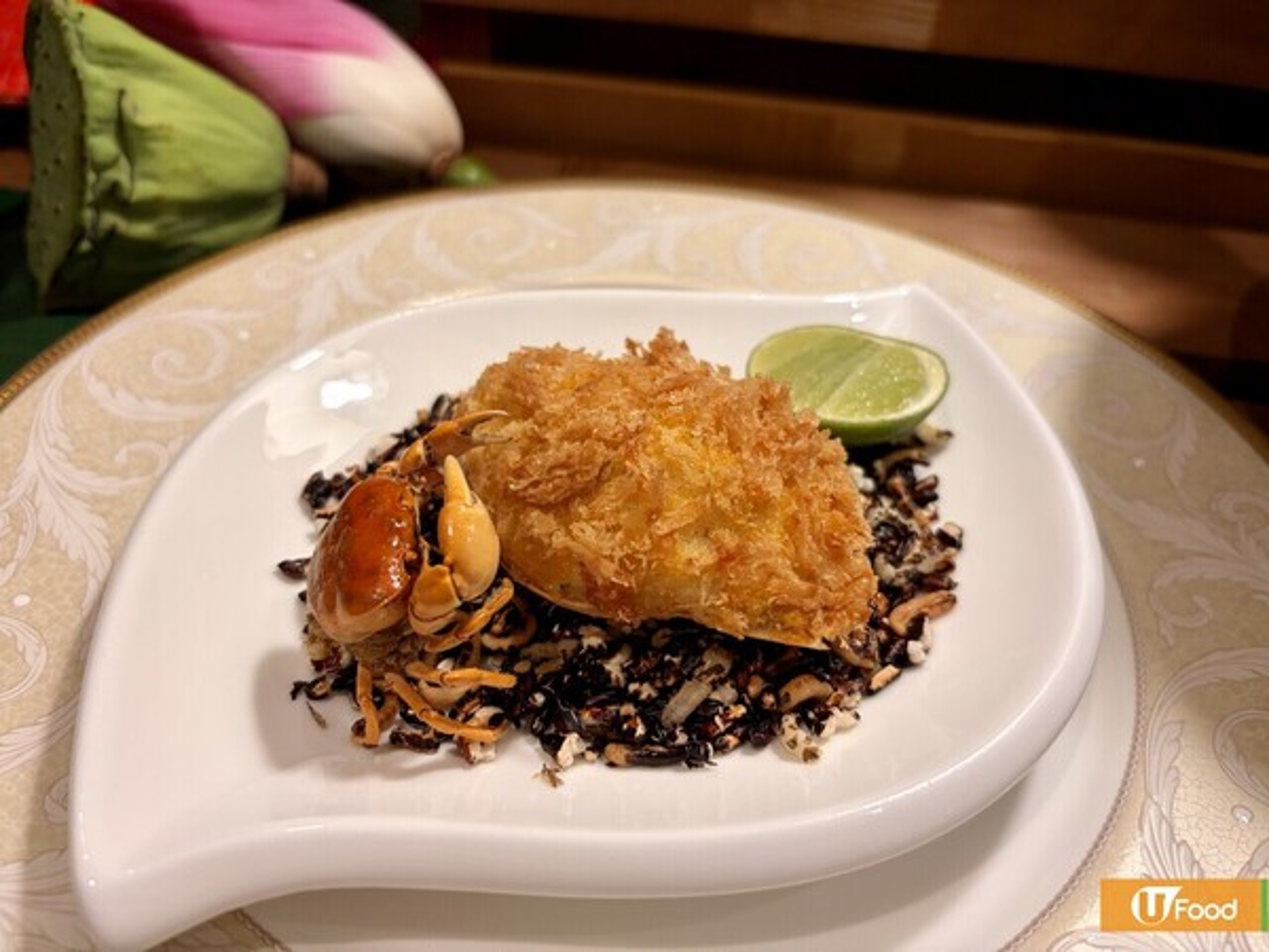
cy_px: 476
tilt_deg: -41.5
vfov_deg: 53.1
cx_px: 634
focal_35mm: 26
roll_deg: -2.7
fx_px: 953
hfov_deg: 67.3
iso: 100
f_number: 1.6
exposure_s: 1/100
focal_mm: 5.96
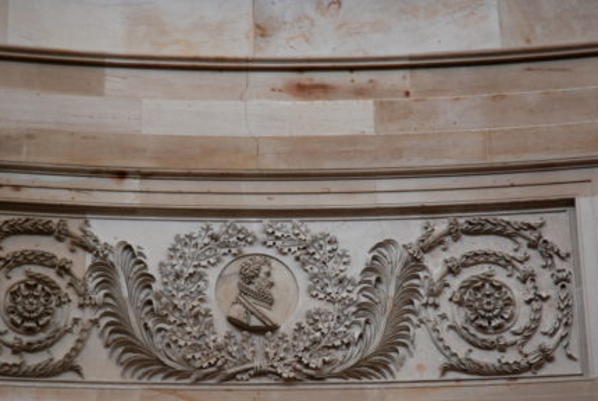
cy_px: 222
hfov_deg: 16.8
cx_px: 254
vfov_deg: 11.3
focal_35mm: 122
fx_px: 2029
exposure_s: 1/40
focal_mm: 70
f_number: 4.5
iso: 800
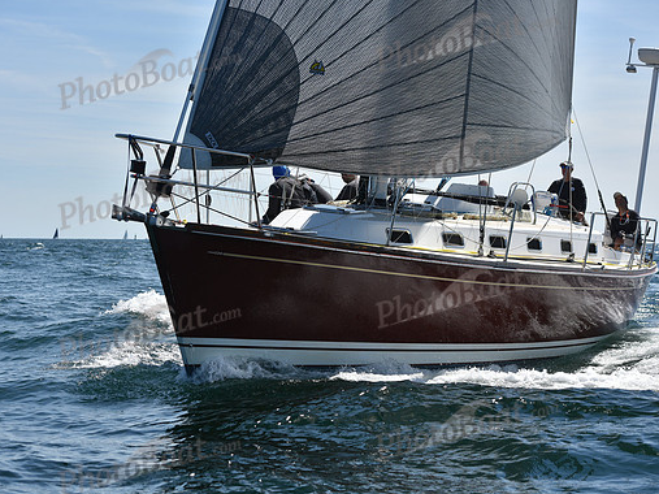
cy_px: 245
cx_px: 309
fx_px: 1466
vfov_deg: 19.1
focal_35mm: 77
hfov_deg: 25.3
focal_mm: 70
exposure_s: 1/2500
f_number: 5.6
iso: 250
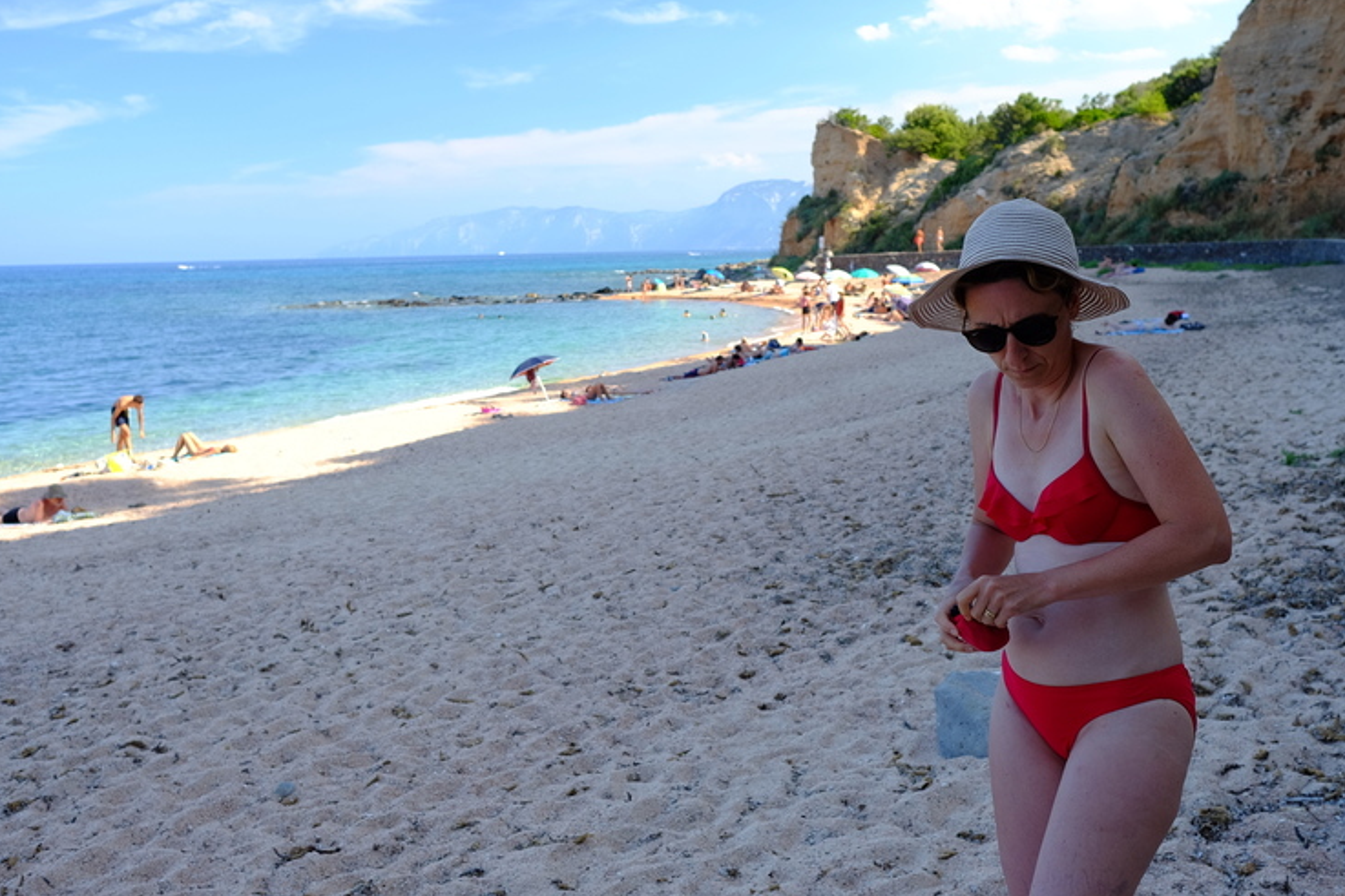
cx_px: 688
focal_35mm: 38
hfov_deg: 50.7
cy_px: 448
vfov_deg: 35.0
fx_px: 1419
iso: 200
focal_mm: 23
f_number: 4
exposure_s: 1/140
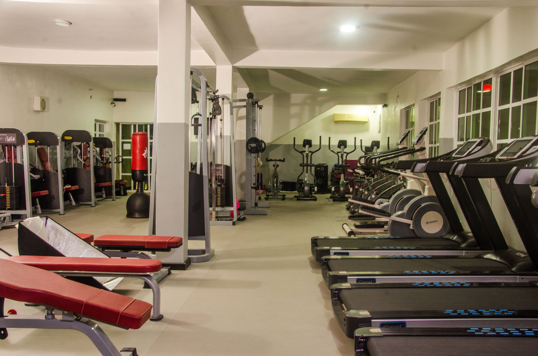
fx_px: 537
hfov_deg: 53.2
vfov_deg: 36.7
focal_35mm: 36
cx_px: 269
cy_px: 178
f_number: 10
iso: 640
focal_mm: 24
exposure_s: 1/2.5
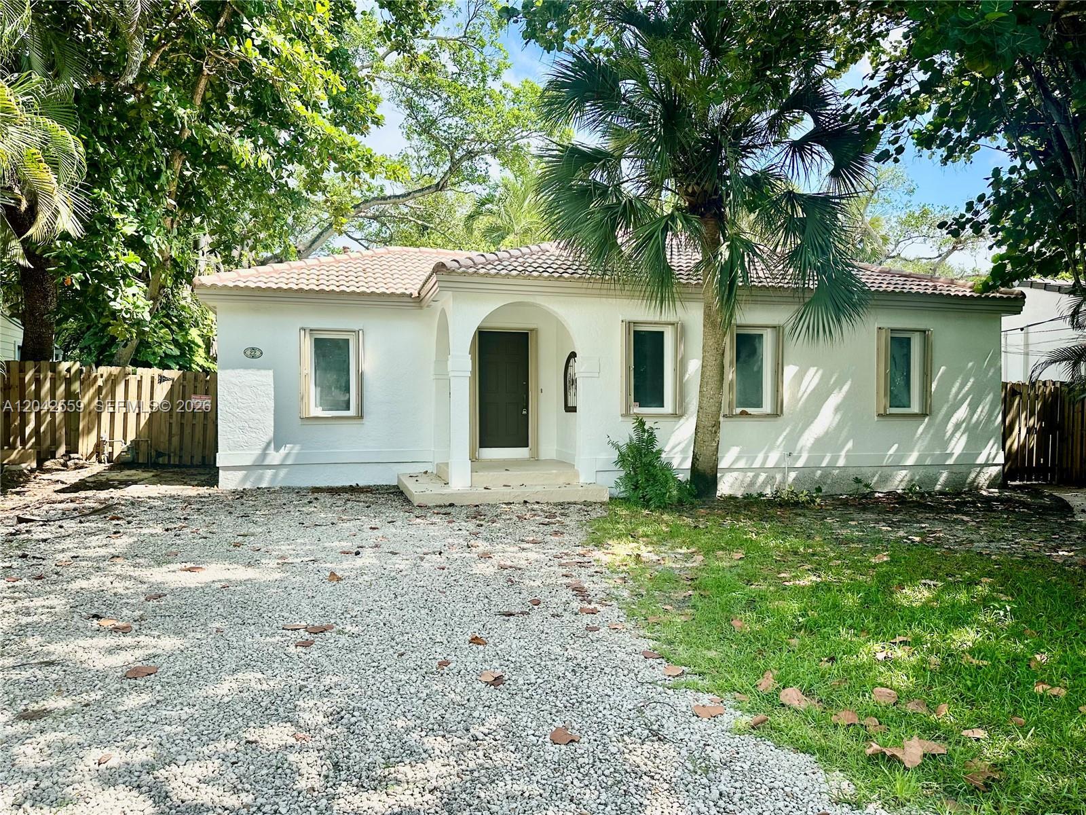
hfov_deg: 71.6
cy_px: 408
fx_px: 753
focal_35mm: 24
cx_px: 543
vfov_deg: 56.8
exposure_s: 1/1272
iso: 80
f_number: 1.78
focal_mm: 6.86
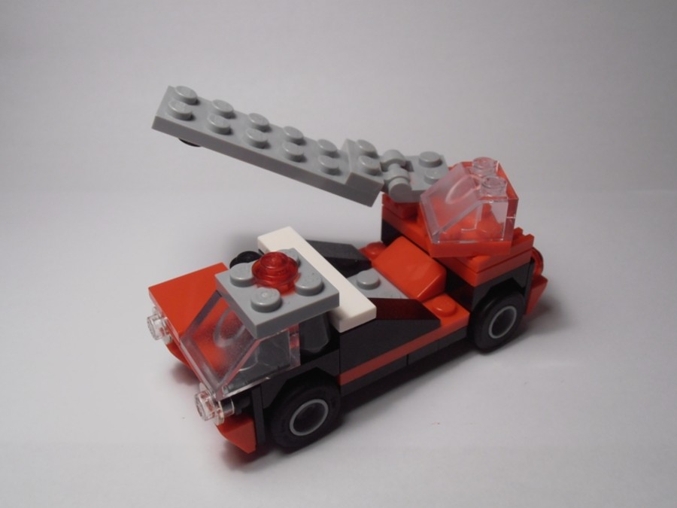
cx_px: 338
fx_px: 724
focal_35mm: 37
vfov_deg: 38.7
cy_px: 254
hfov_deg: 50.1
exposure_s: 1/80
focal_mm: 6.61
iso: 100
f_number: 3.9
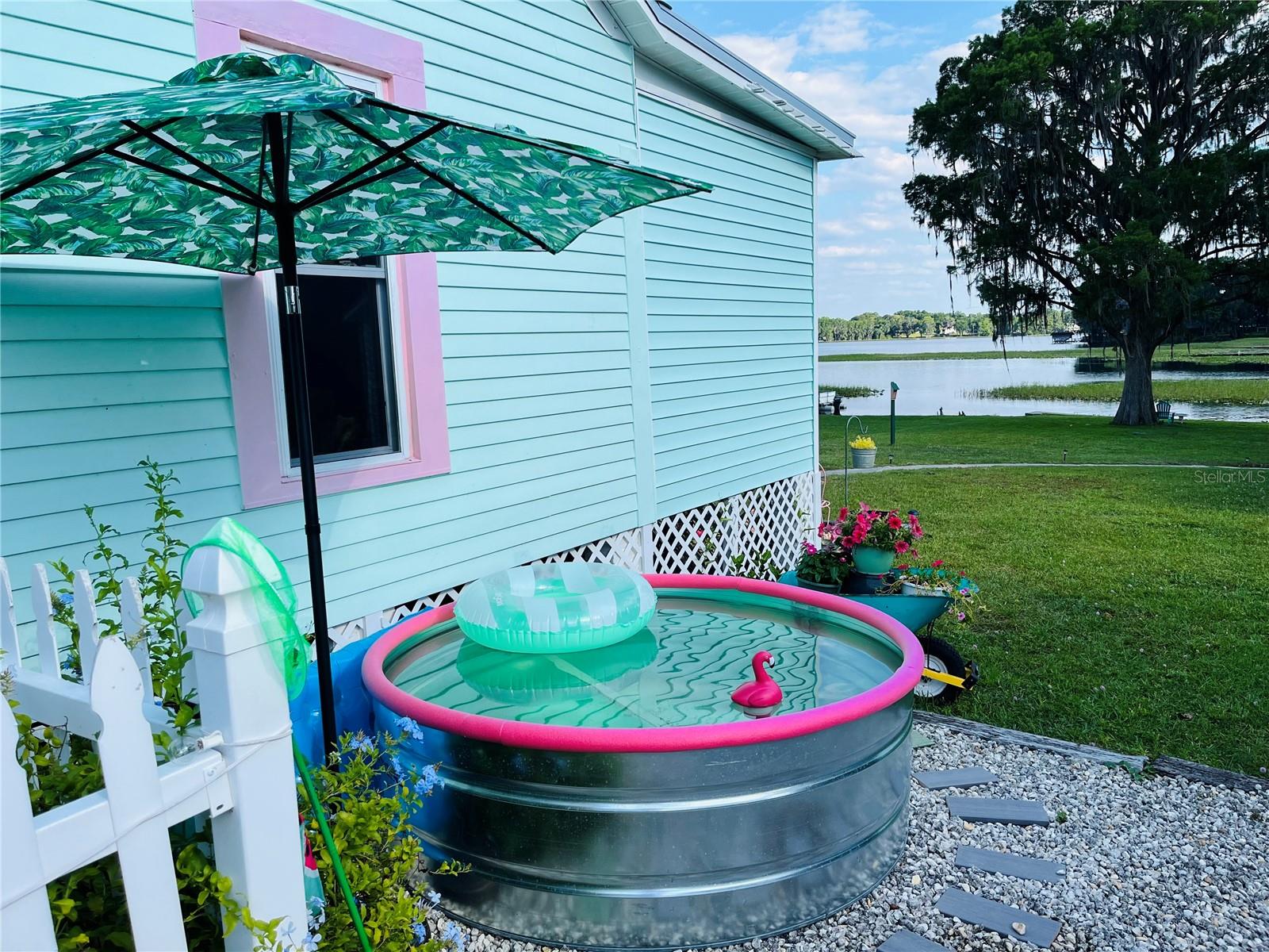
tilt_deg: -7.8
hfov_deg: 67.3
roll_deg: +1.5
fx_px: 953
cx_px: 634
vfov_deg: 53.1
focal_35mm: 26
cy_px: 476
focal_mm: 5.1
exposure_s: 1/2179
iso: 50
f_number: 1.6
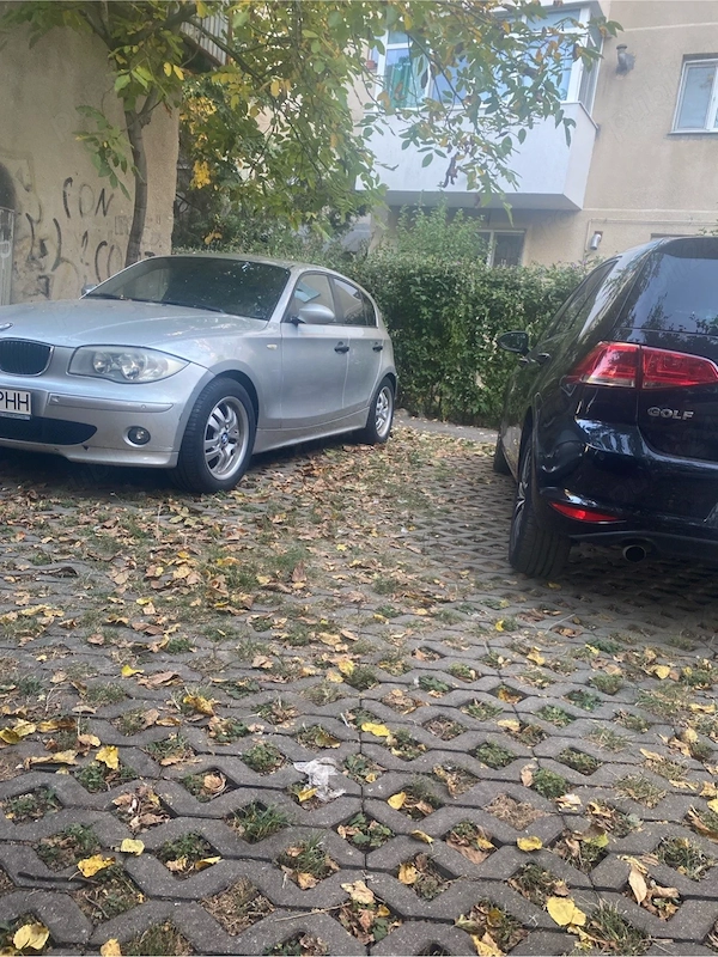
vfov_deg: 67.3
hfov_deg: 53.1
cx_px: 359
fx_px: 719
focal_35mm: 26
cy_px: 478
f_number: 1.8
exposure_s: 1/100
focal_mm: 4.25
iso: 125
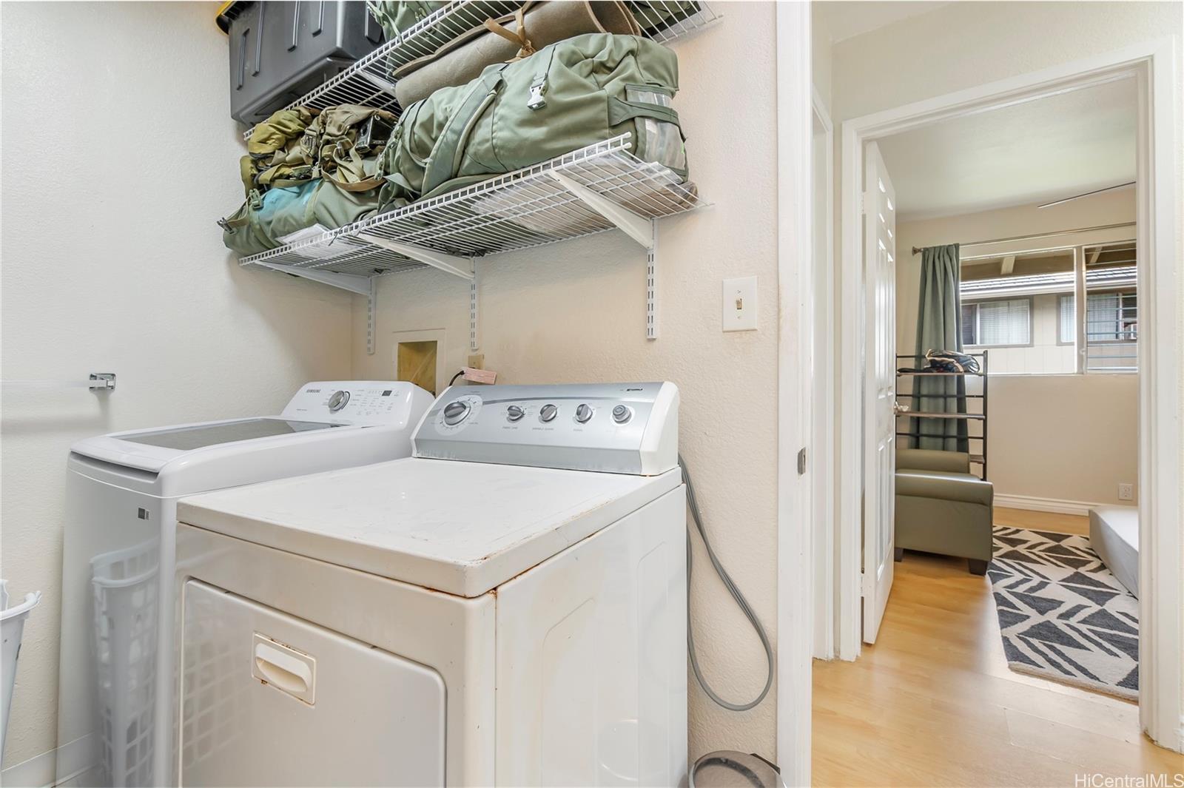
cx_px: 592
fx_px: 493
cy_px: 394
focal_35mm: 15
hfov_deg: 100.4
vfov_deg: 77.3
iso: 200
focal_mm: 10
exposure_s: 1/80
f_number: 8
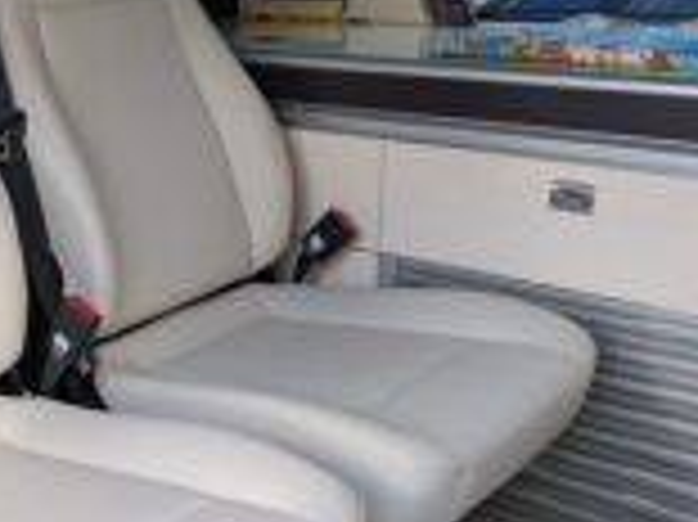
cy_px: 252
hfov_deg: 33.3
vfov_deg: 27.0
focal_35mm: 54
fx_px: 1088
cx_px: 45
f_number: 1.68
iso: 21
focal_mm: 6.9
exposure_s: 1/40.1
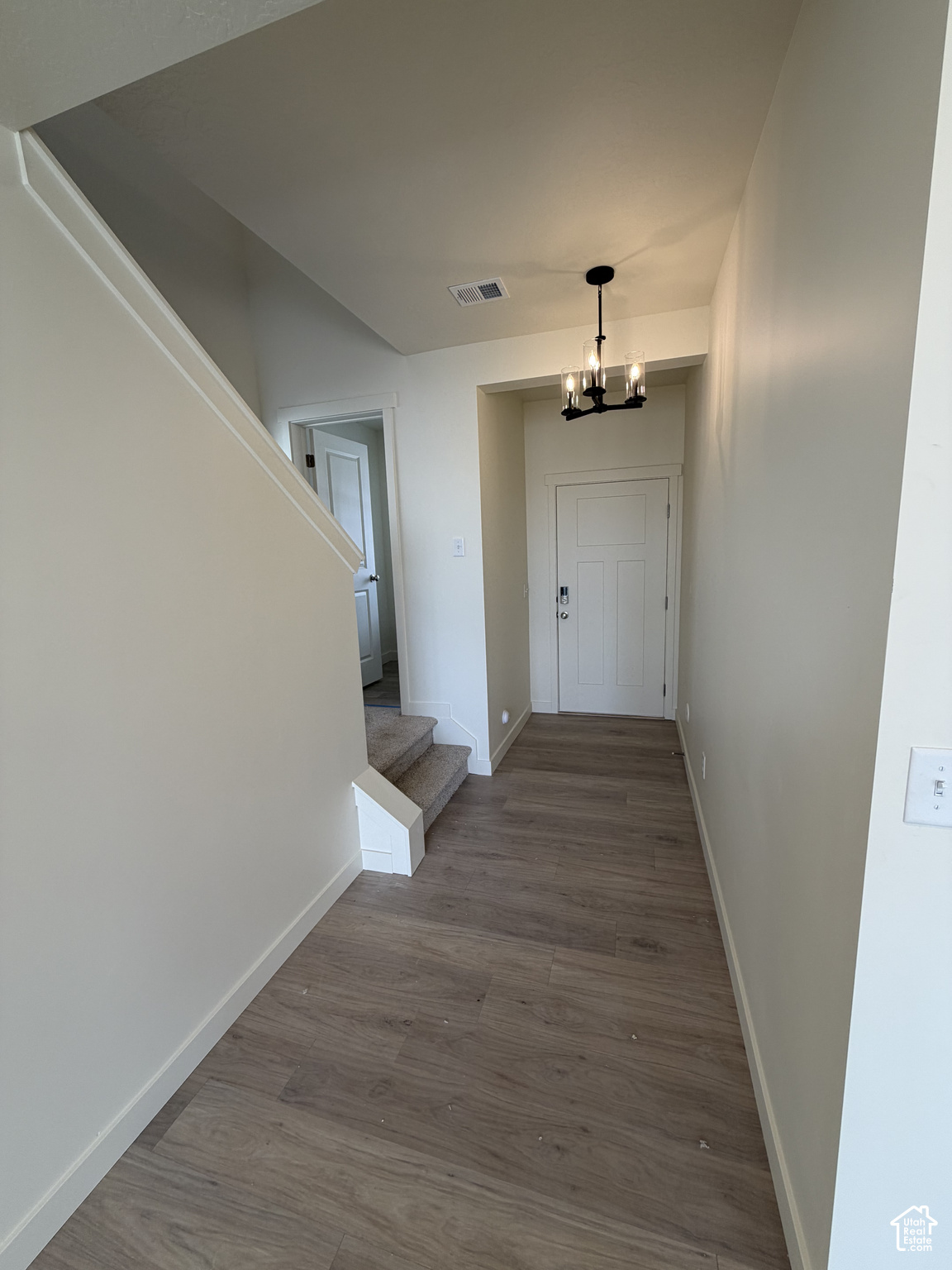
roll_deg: +2.1
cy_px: 635
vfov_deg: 102.1
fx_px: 513
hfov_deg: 85.7
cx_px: 476
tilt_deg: -9.6
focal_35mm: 14
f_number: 2.2
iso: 64
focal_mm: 2.22
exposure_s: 1/120
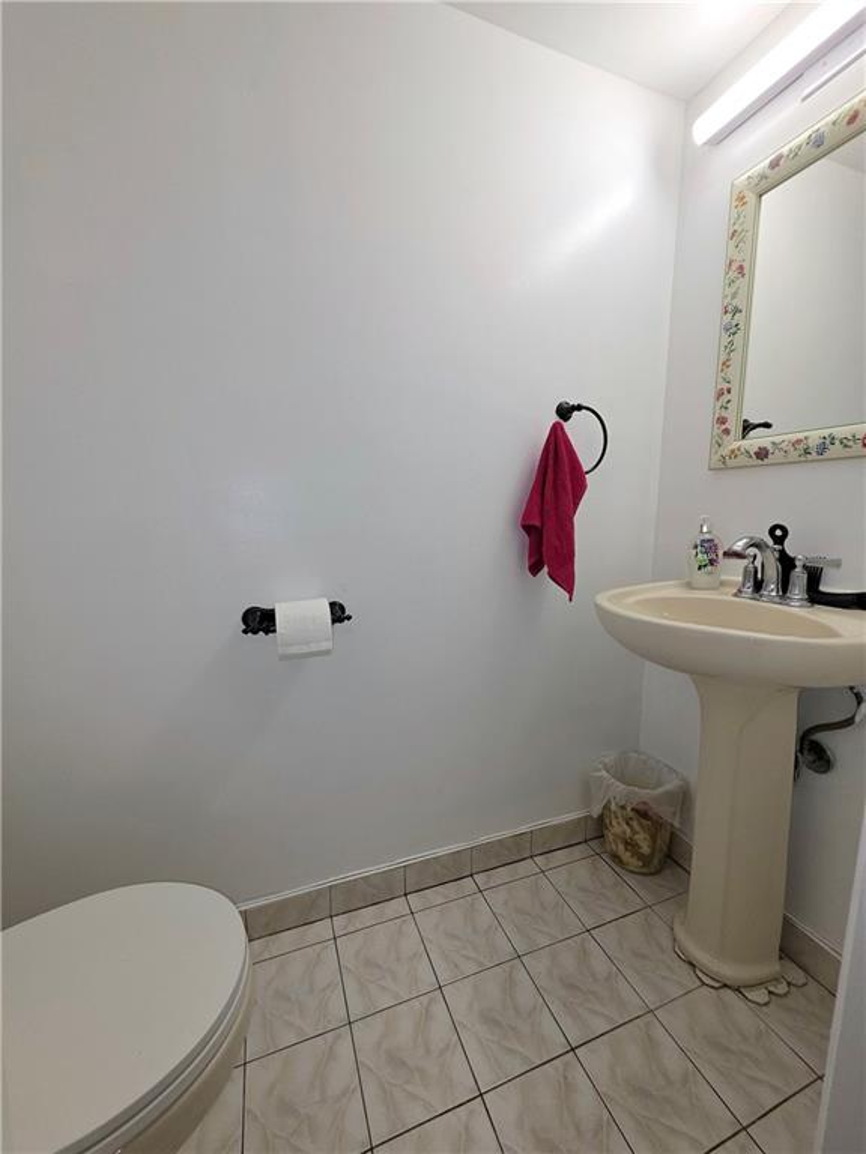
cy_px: 577
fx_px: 434
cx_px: 433
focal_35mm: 13
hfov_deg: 89.9
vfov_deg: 106.2
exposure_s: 1/60.2
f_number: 1.9
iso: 20
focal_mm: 2.2
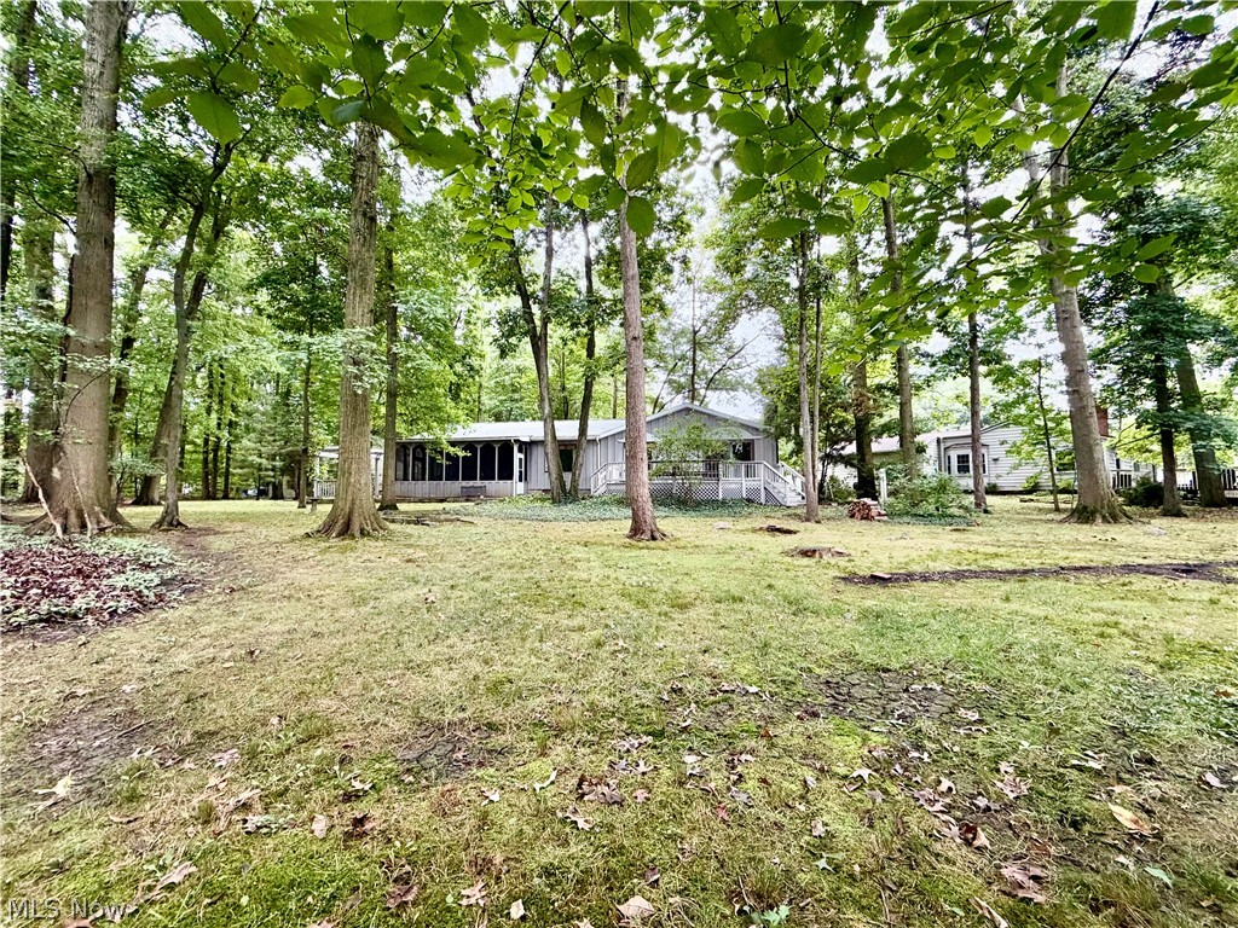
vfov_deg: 85.7
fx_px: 501
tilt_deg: +3.9
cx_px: 619
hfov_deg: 102.1
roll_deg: -0.1
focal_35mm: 14
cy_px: 464
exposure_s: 1/121
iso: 250
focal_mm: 2.22
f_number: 2.2
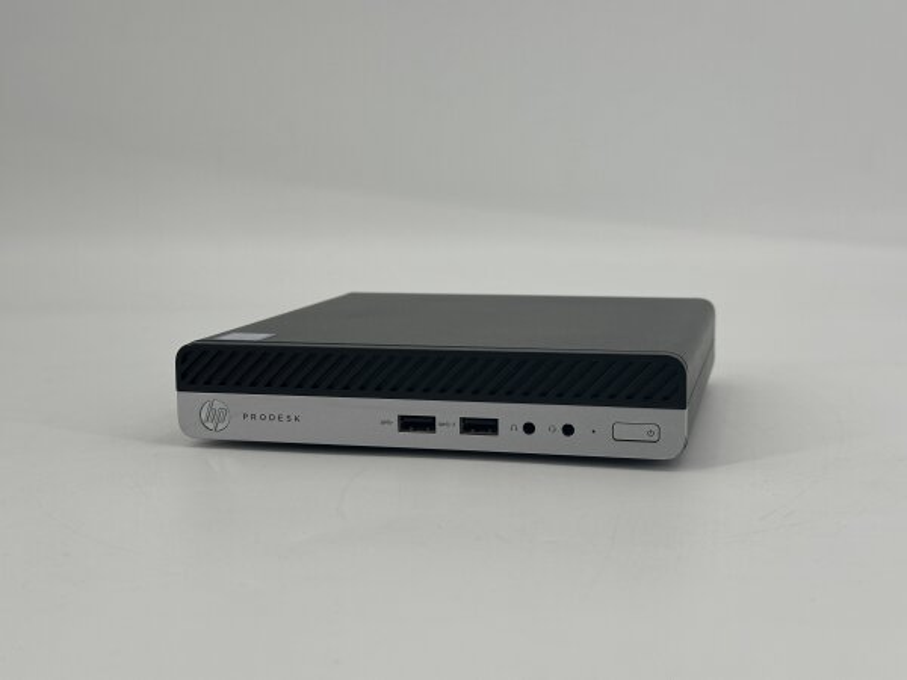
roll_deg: +0.5
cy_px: 340
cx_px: 454
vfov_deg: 30.3
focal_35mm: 48
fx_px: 1258
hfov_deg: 39.7
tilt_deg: -6.9
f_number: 1.78
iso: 64
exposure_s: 1/651
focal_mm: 6.86
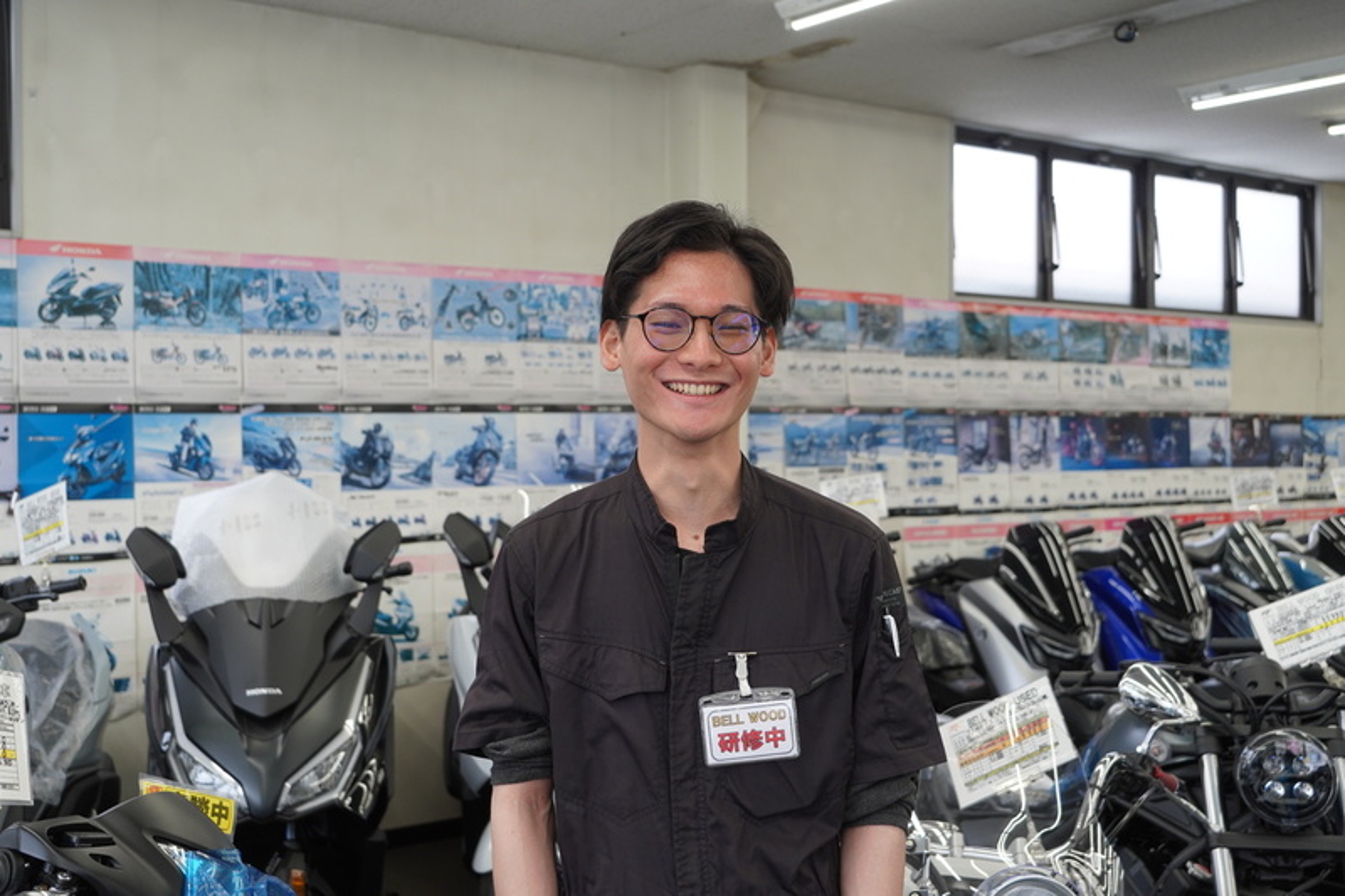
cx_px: 672
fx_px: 1569
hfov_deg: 46.4
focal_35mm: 42
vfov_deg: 31.9
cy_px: 448
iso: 800
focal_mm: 42
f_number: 5.6
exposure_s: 1/160
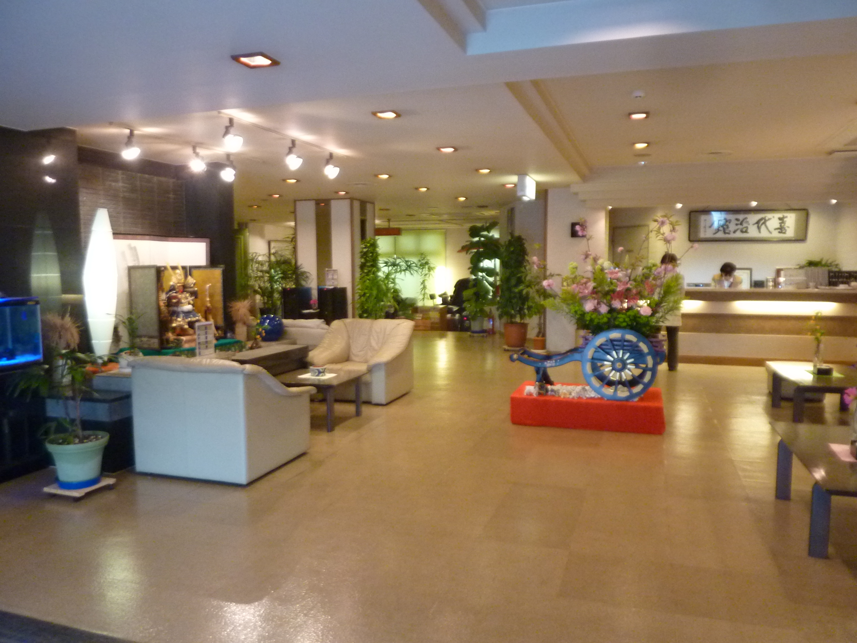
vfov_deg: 54.9
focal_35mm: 25
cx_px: 428
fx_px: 619
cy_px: 322
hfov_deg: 69.4
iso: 400
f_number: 3.3
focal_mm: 4.1
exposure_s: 1/15
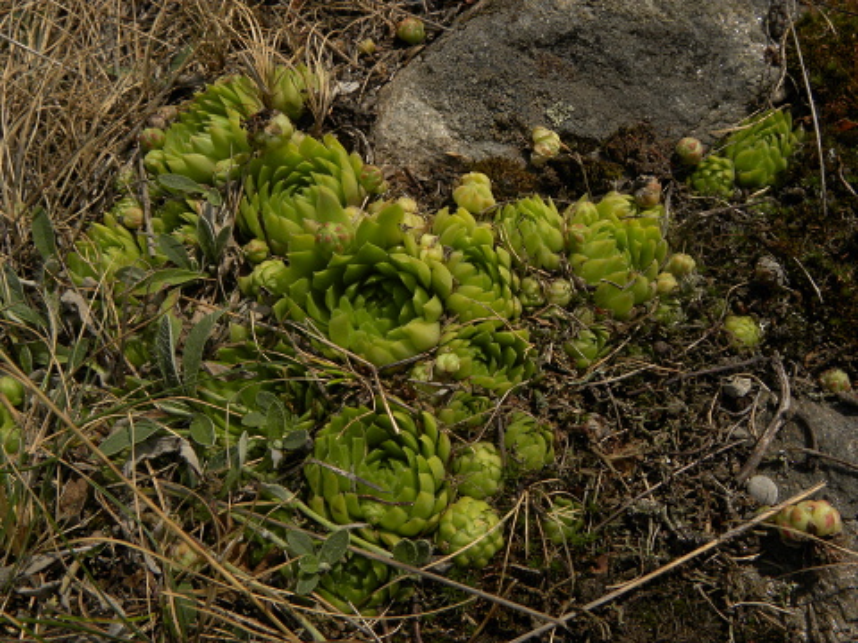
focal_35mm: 33
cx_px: 429
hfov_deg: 55.4
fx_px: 818
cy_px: 322
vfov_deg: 42.9
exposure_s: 1/800
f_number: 5.6
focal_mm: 5.9
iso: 64
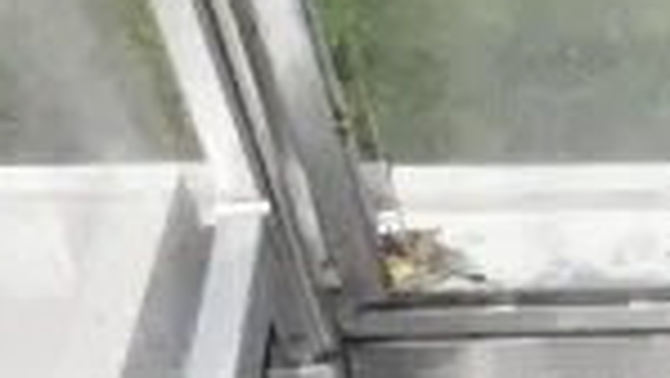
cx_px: 1282
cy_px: 673
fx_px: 2062
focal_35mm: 116
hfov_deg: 15.3
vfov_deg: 9.9
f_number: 22
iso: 6400
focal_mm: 18
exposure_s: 1/2500
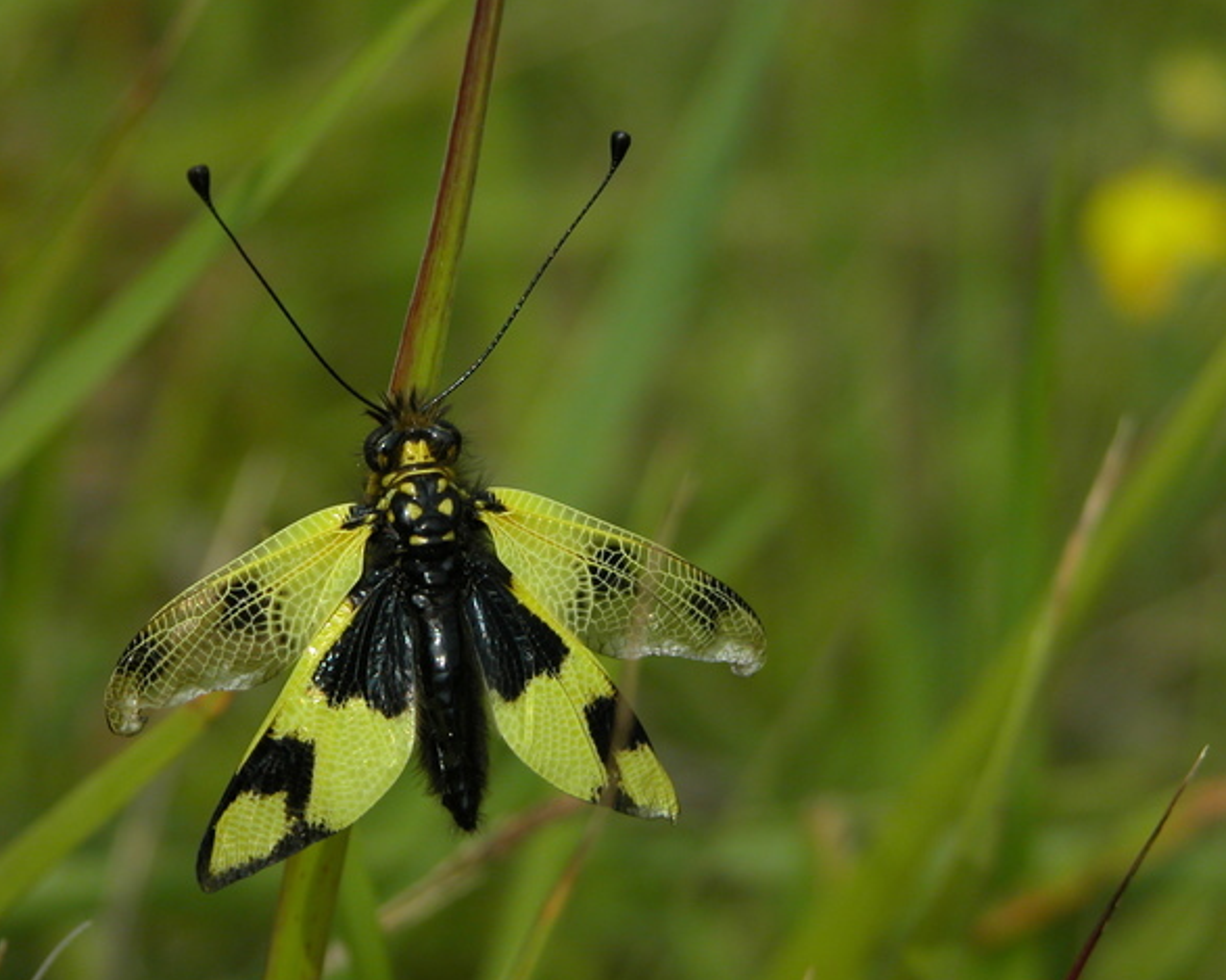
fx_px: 7616
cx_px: 475
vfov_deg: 7.4
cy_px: 541
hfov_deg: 9.2
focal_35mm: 210
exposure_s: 1/1000
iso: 100
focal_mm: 37.7
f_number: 3.9
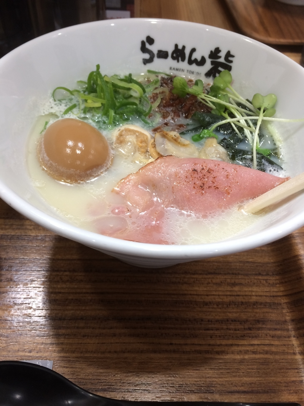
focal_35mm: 29
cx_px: 152
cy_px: 203
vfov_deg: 61.7
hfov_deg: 48.2
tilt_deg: -50.9
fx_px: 340
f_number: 2.2
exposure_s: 1/30
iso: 64
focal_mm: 4.15
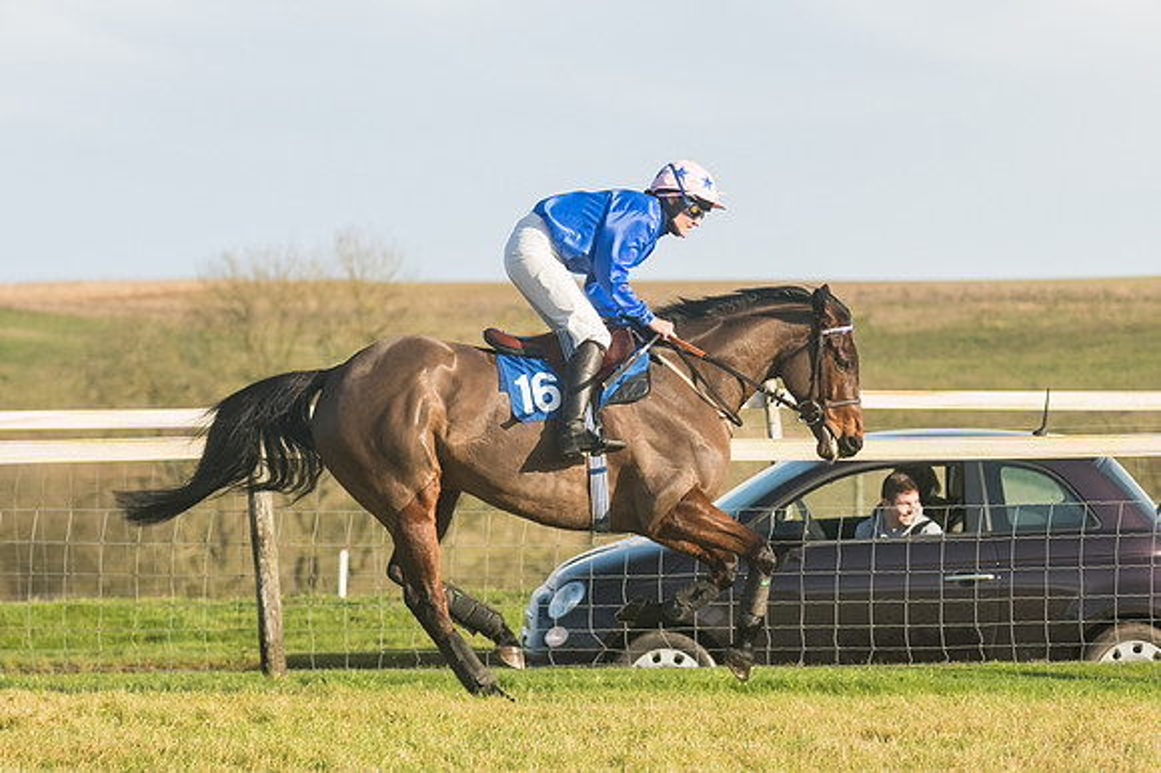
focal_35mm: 232
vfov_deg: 5.9
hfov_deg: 8.9
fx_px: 7477
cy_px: 386
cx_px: 580
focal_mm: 155
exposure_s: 1/4000
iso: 400
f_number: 5
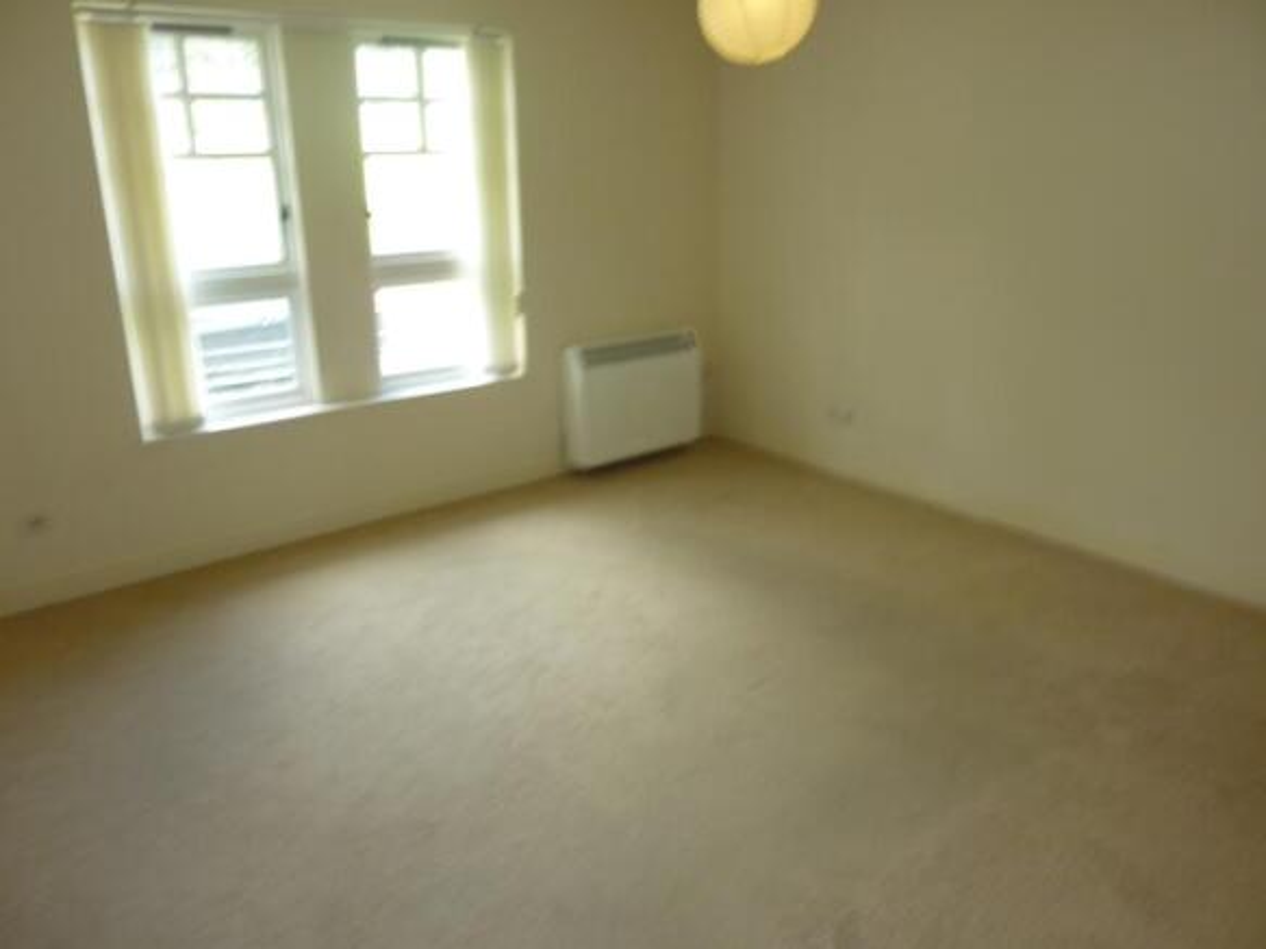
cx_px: 633
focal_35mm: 25
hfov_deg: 69.4
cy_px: 474
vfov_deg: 54.9
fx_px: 914
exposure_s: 1/40
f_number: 3.3
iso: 100
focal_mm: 4.1
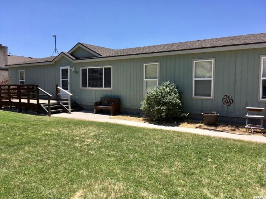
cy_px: 100
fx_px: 223
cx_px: 133
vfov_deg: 48.2
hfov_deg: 61.7
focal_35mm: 29
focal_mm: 4.15
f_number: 2.2
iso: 25
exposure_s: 1/1508
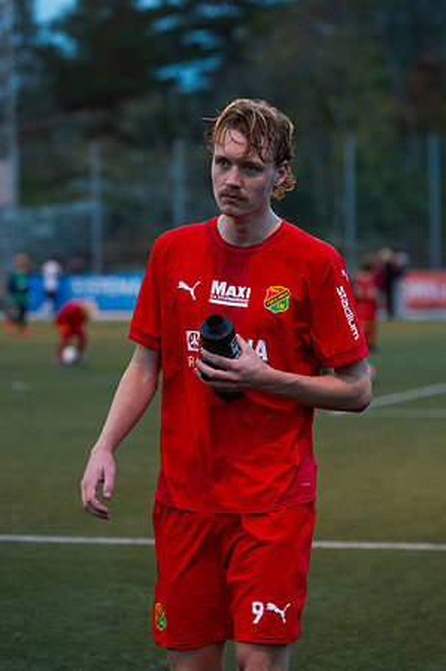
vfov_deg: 14.7
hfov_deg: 9.8
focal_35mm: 140
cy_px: 336
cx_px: 223
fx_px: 2607
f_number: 5
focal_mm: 140
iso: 8000
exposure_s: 1/400
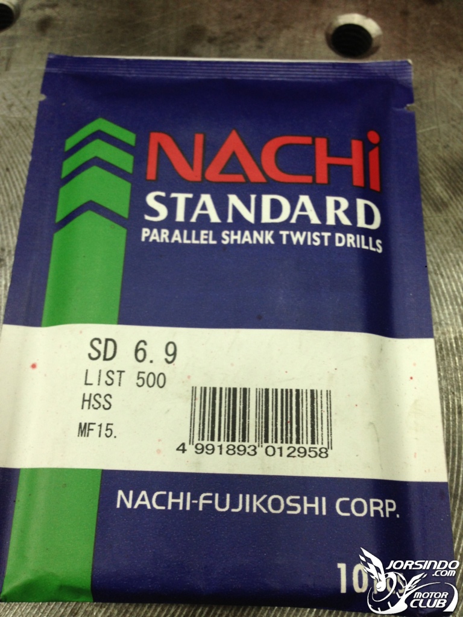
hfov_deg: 42.9
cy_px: 308
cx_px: 232
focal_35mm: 33
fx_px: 589
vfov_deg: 55.4
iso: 64
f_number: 2.4
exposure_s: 1/20
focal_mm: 4.13
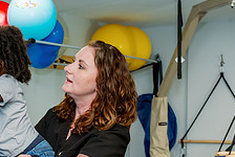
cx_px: 77
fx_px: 490
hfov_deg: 26.8
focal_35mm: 75
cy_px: 155
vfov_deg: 17.8
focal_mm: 29
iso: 500
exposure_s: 1/200
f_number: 3.5
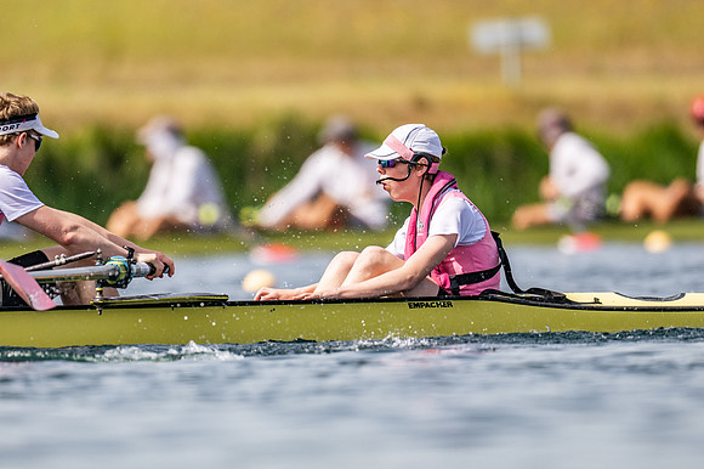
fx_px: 17589
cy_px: 234
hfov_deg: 2.3
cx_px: 352
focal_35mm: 900
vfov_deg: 1.5
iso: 160
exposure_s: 1/2500
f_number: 4
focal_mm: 600
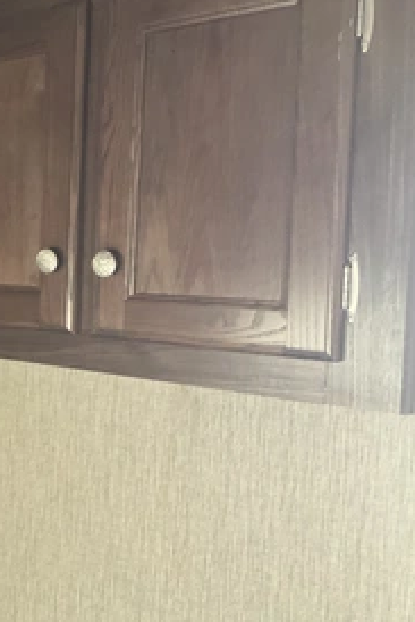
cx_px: -14
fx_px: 760
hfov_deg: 28.4
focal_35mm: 44
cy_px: 297
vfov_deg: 44.5
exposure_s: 1/50
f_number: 1.8
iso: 320
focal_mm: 3
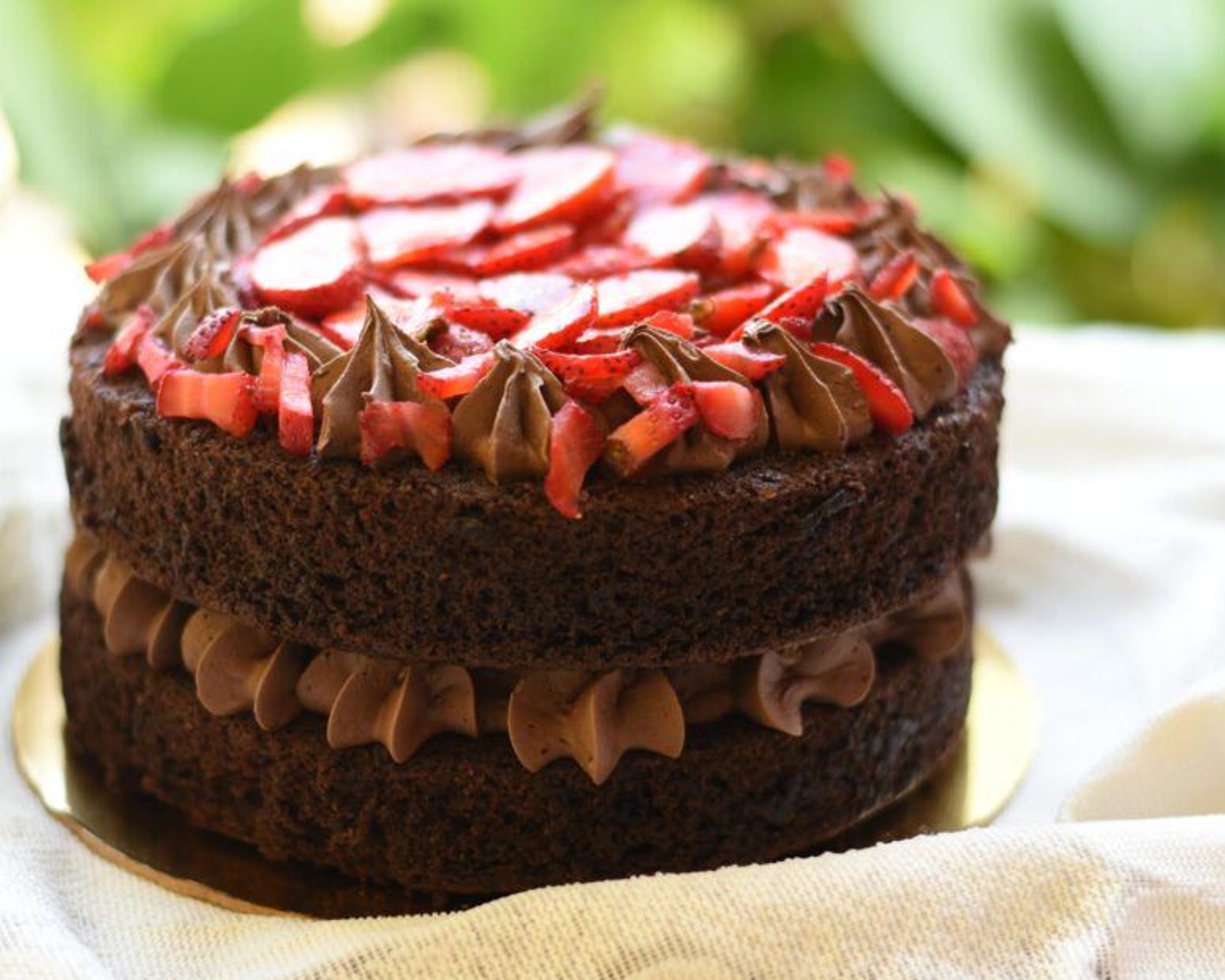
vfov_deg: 16.5
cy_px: 512
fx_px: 3372
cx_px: 607
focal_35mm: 93
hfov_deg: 20.6
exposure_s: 1/125
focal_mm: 50
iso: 100
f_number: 2.2
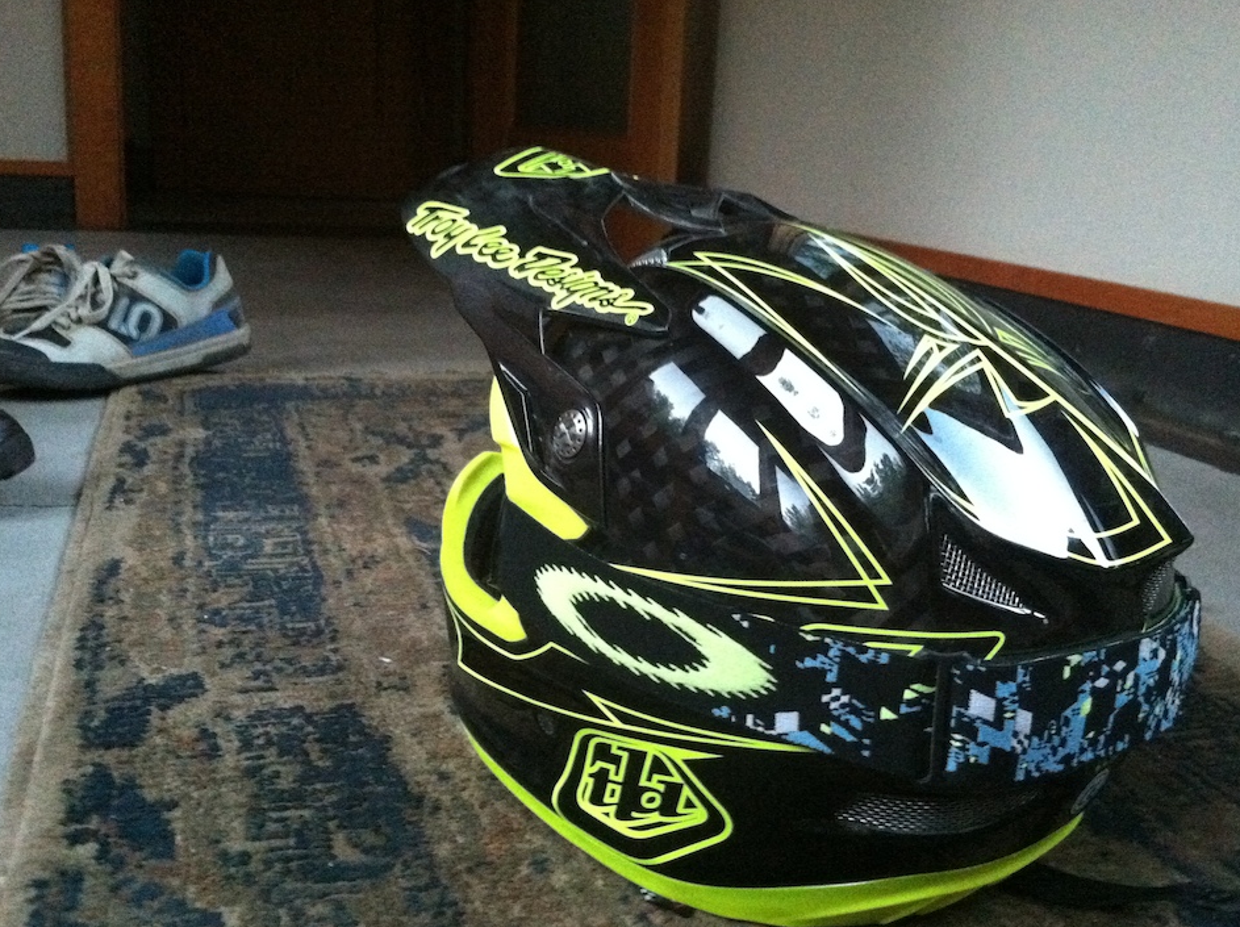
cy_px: 490
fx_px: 1360
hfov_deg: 49.0
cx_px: 659
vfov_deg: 37.6
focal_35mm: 38
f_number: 2.8
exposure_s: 1/15
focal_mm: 3.85
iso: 1000
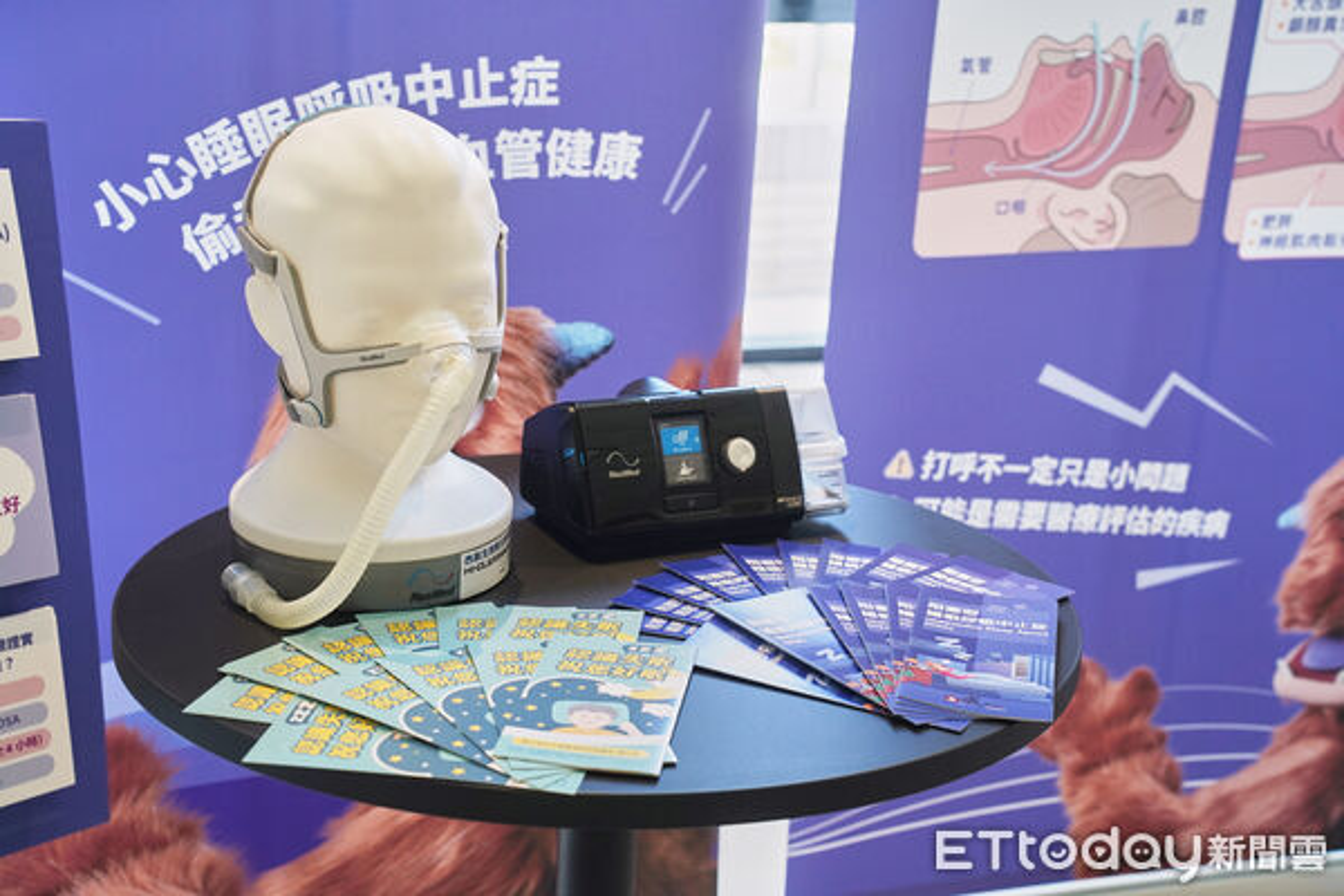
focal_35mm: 57
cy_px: 448
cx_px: 672
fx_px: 2128
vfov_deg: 23.8
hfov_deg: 35.1
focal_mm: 57
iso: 1600
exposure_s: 1/125
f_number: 5
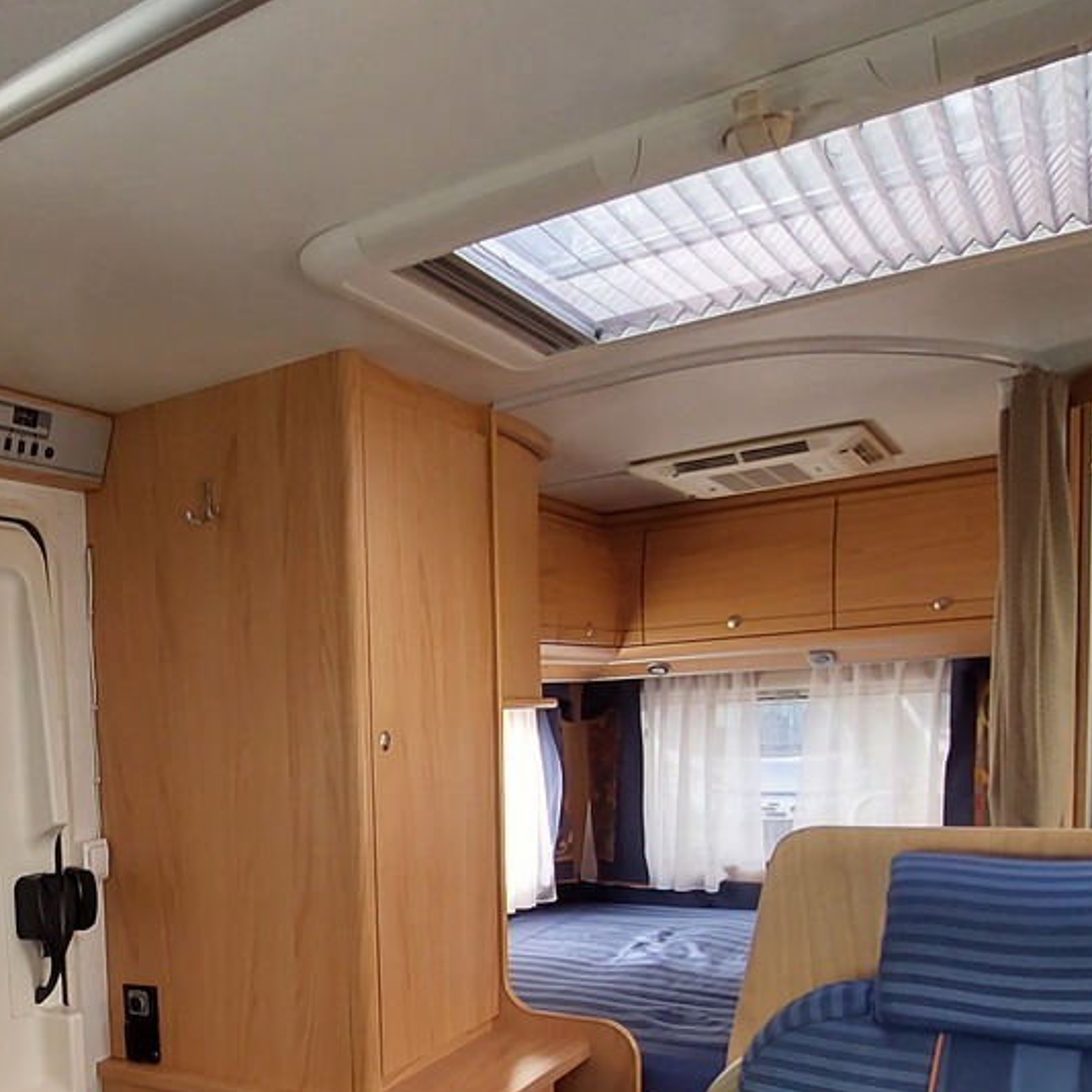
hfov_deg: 45.6
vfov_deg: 50.4
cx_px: 41
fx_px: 1106
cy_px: 818
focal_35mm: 31
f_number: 2.2
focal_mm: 1.74
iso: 80
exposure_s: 1/100
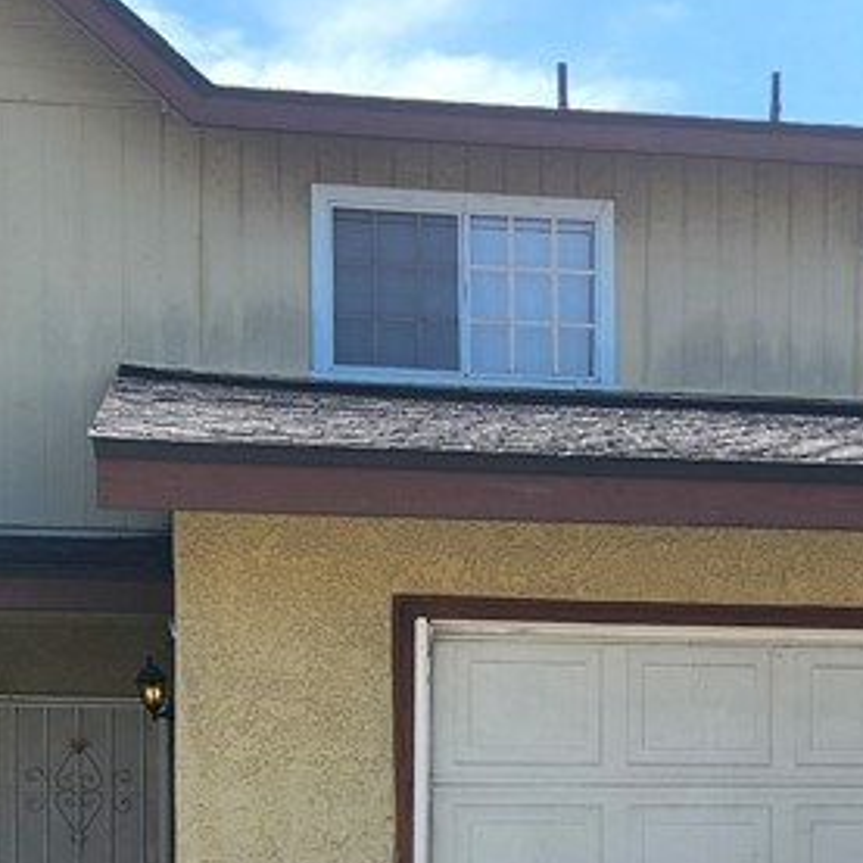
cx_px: 536
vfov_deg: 22.2
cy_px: 861
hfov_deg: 23.0
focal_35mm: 75
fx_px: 2115
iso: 20
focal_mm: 5.4
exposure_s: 1/1667
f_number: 1.8
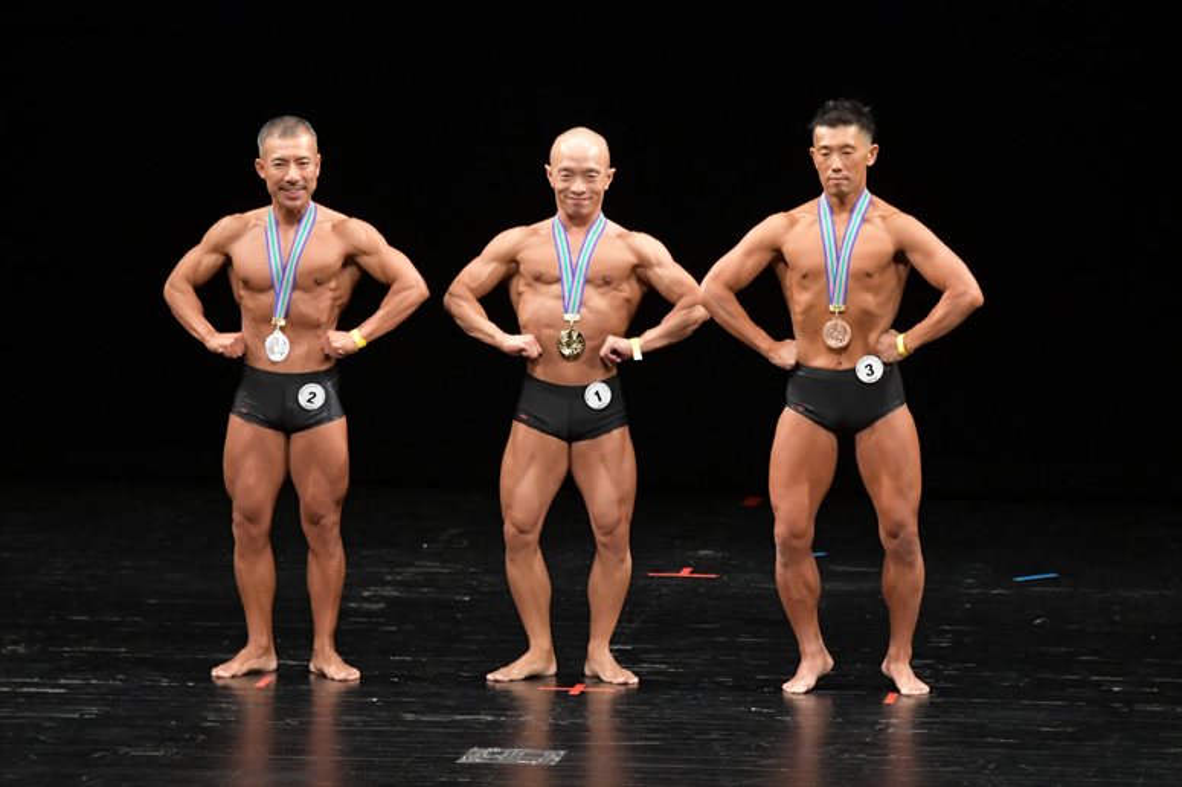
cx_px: 591
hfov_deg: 8.1
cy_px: 394
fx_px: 8369
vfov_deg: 5.4
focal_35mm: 255
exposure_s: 1/400
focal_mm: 170
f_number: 5.6
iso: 3200
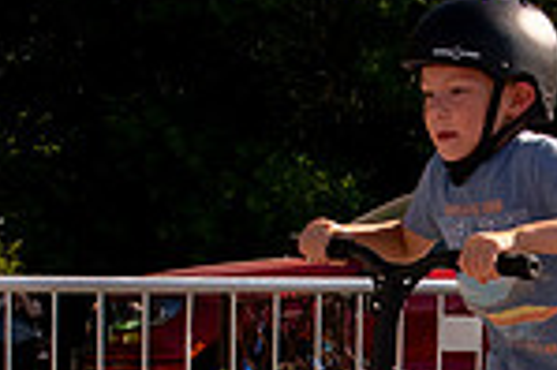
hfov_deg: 15.2
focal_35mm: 134
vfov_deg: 10.1
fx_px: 2071
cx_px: 481
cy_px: 439
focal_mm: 24
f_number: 11
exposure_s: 1/2500
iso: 800
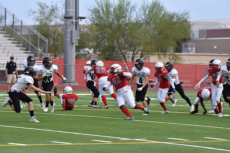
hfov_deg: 9.8
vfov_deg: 6.5
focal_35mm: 210
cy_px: 76
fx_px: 1342
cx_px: 115
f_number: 5.6
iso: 1250
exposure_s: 1/4000
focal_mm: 210
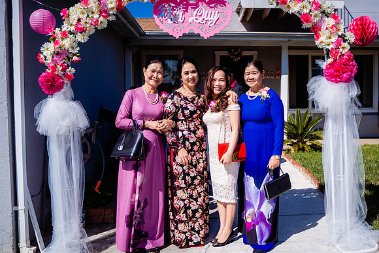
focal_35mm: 35
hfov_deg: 54.3
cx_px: 213
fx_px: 368
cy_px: 118
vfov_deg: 37.9
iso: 80
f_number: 2.8
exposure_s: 1/4000
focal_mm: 31
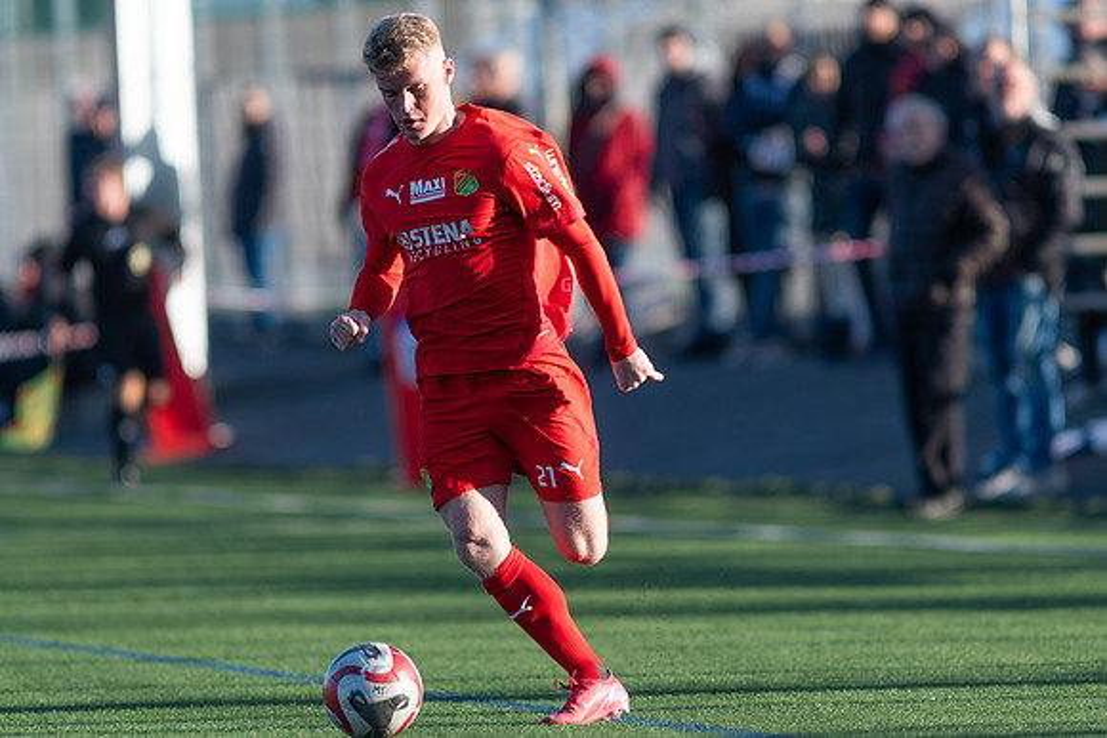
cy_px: 369
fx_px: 13840
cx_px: 554
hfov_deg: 4.6
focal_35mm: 450
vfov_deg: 3.1
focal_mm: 300
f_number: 3.2
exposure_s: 1/1250
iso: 160
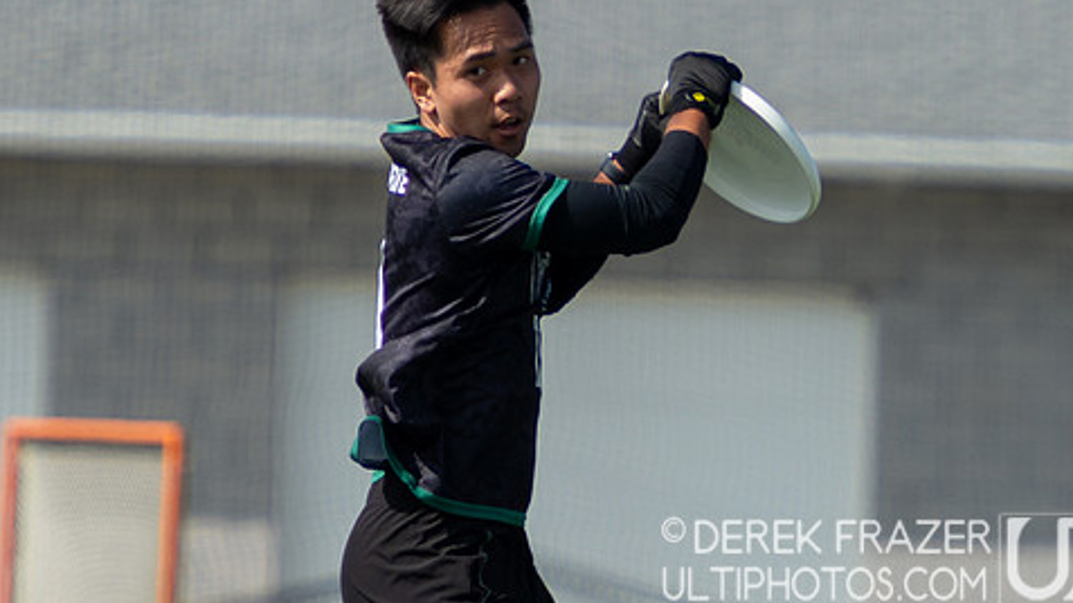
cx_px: 642
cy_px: 233
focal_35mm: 1062
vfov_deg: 1.1
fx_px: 30207
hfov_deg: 2.0
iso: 320
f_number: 5.6
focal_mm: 330
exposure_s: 1/1600
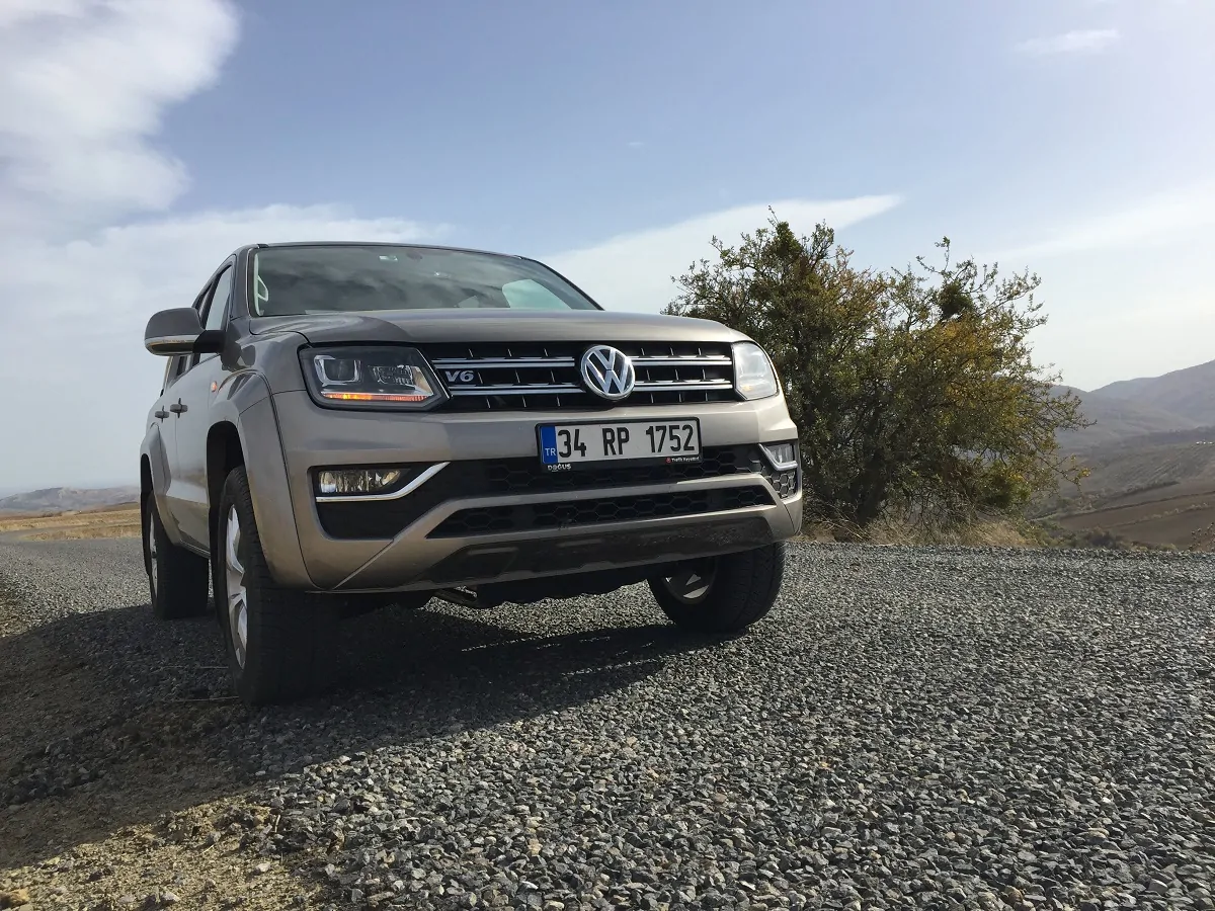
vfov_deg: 48.2
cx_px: 608
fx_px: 1018
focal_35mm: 29
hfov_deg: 61.7
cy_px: 456
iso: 32
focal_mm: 4.15
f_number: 2.2
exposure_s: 1/2475
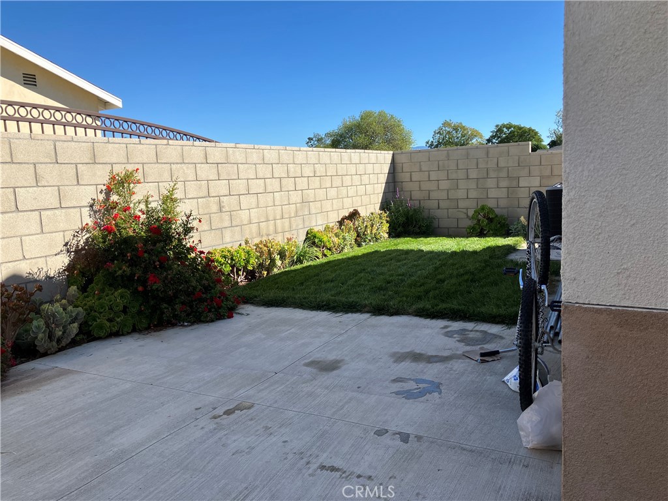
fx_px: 540
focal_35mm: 28
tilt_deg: -8.3
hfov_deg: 63.4
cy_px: 250
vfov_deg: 49.7
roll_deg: +2.9
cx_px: 334
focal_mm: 3.99
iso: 32
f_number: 1.8
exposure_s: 1/1517
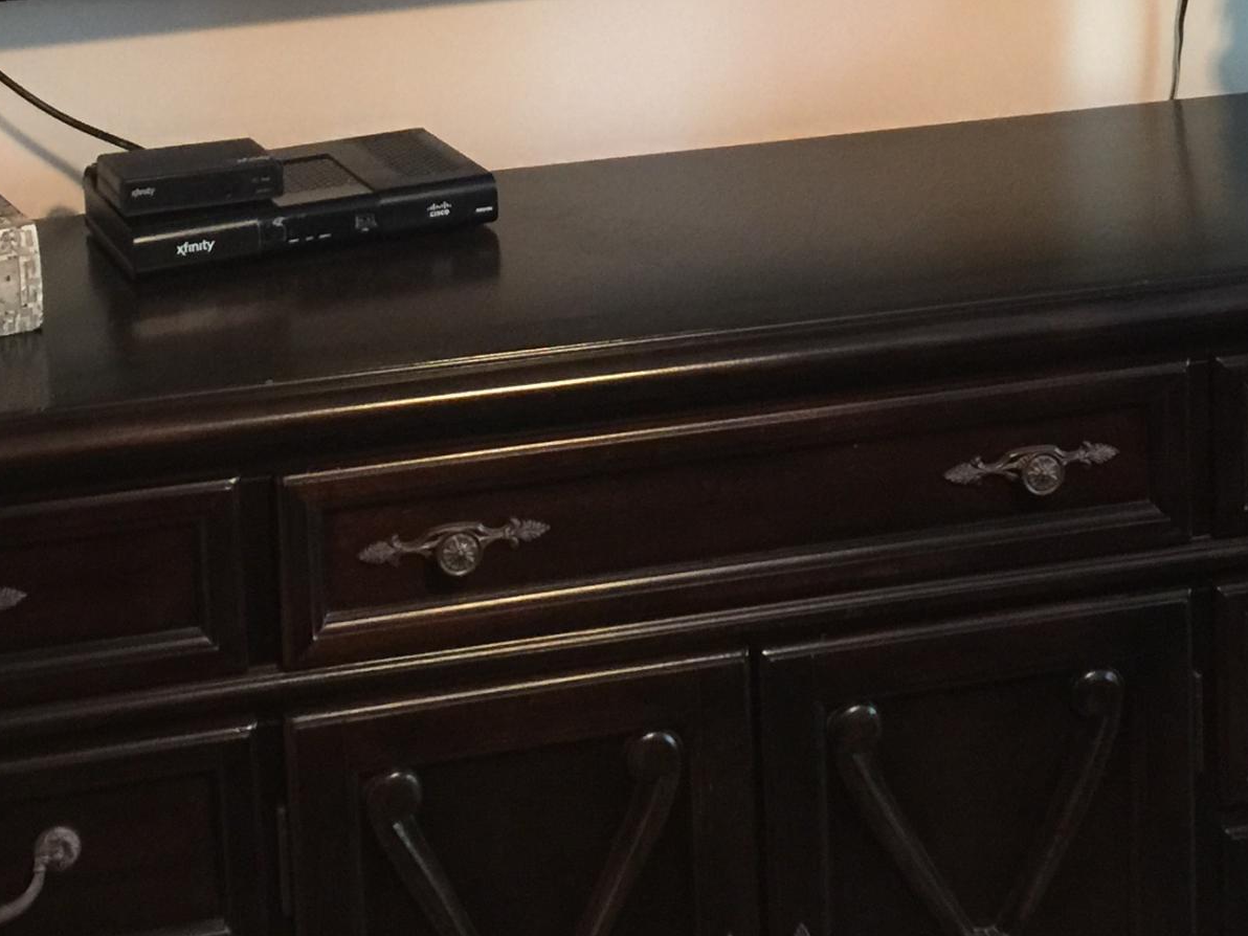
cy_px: -163
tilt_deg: -8.3
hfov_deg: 26.6
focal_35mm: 73
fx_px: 2632
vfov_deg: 19.1
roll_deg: +2.5
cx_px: 521
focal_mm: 4.15
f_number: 2.2
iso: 80
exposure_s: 1/4
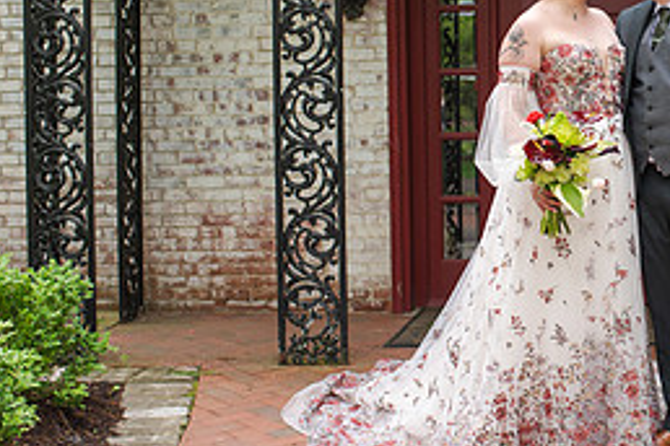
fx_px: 1545
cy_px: 141
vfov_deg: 16.4
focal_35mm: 83
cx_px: 598
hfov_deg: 23.8
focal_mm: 35
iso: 280
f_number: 3.2
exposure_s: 1/320
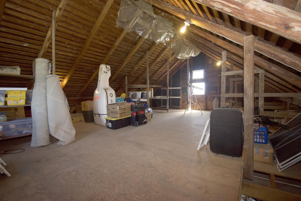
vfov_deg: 77.3
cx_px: 150
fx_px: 125
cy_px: 100
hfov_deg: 100.4
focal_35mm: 15
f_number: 4.5
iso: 1600
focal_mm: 10
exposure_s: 1/100
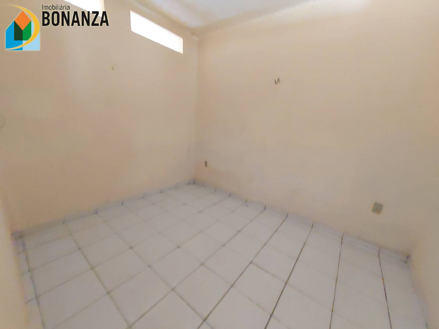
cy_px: 164
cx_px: 220
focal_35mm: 13
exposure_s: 1/12
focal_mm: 1.74
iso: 640
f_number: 2.2
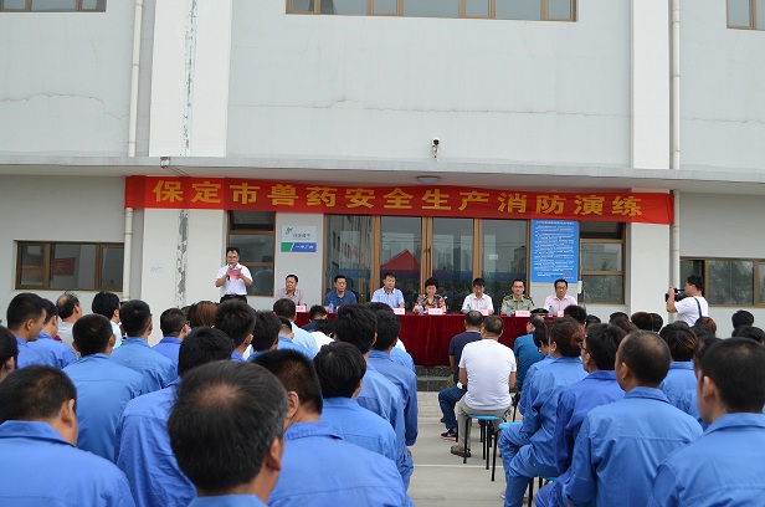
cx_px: 382
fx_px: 700
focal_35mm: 33
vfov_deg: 39.8
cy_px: 254
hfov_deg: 57.3
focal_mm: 22
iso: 200
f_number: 5.6
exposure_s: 1/125
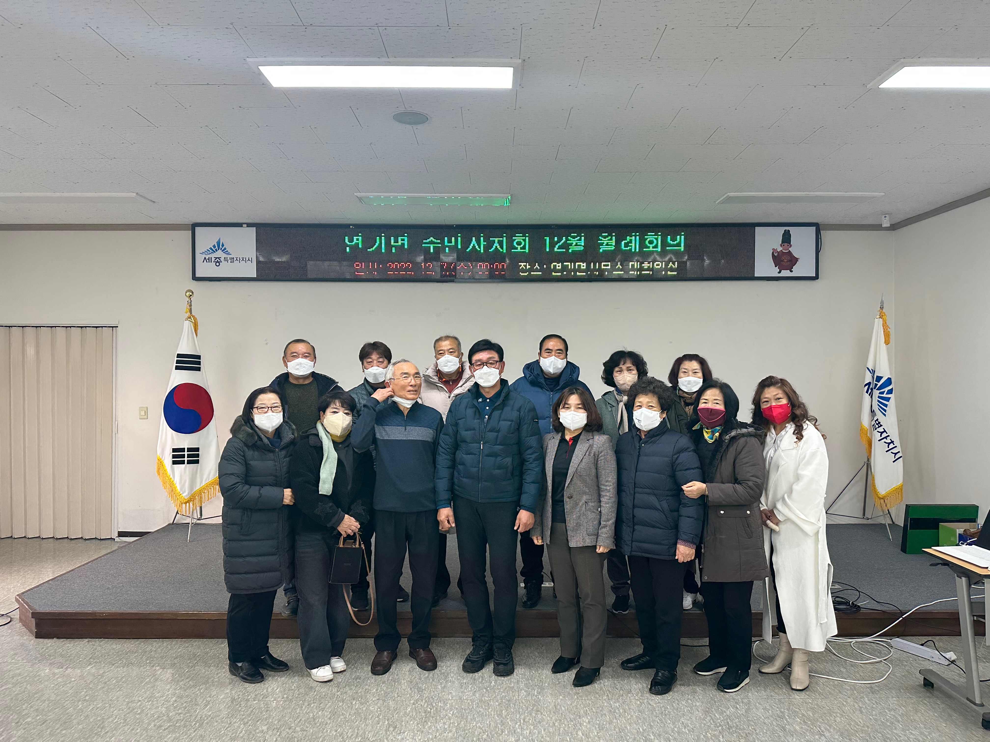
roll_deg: -0.4
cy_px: 371
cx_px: 495
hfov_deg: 71.6
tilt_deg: -0.5
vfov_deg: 56.8
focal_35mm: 24
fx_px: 686
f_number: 1.78
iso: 200
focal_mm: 6.86
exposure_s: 1/120
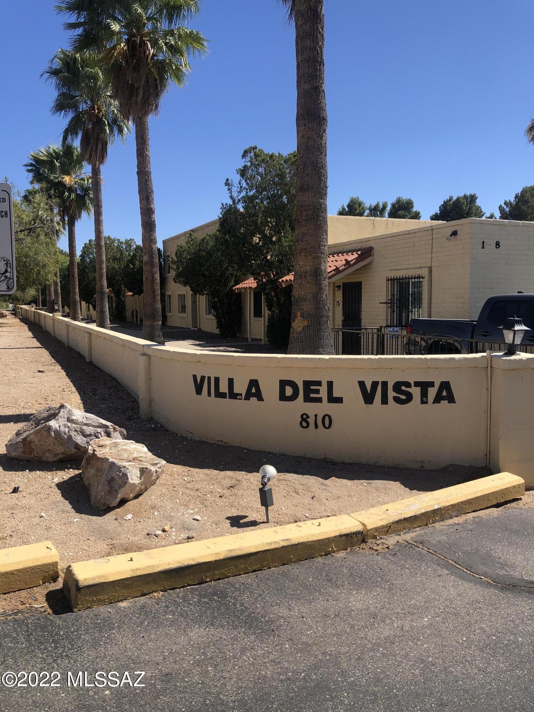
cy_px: 356
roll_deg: +0.4
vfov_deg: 63.4
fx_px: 576
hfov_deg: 49.7
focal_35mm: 28
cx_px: 267
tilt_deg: -4.1
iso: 20
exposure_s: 1/1715
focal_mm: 3.99
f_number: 1.8
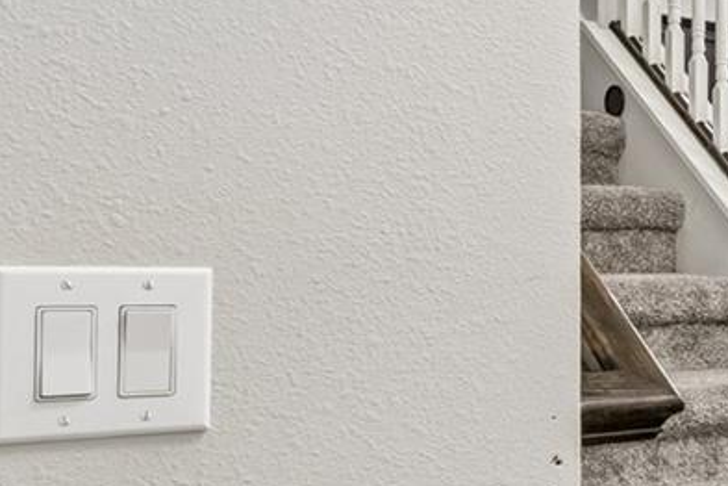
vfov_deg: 22.3
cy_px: 237
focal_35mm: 61
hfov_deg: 23.6
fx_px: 1233
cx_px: 1182
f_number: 7.1
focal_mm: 10
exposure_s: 1.3
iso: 100
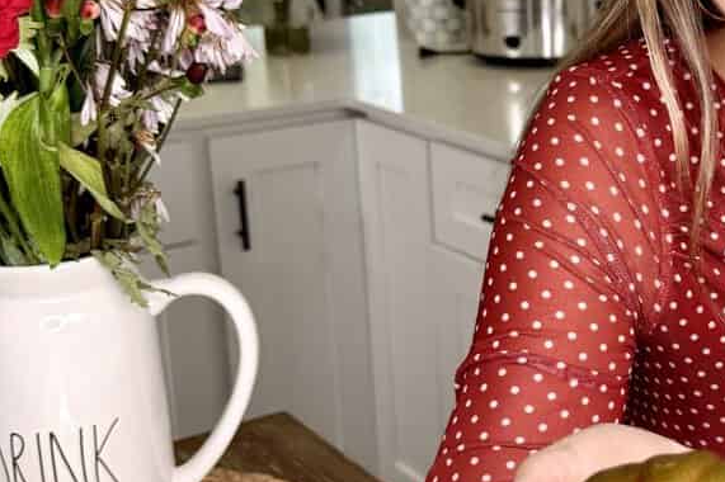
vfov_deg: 19.4
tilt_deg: -14.6
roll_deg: +0.6
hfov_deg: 27.8
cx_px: 659
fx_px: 1409
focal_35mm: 70
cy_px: 192
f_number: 1.78
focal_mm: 6.76
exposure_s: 1/170
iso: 64
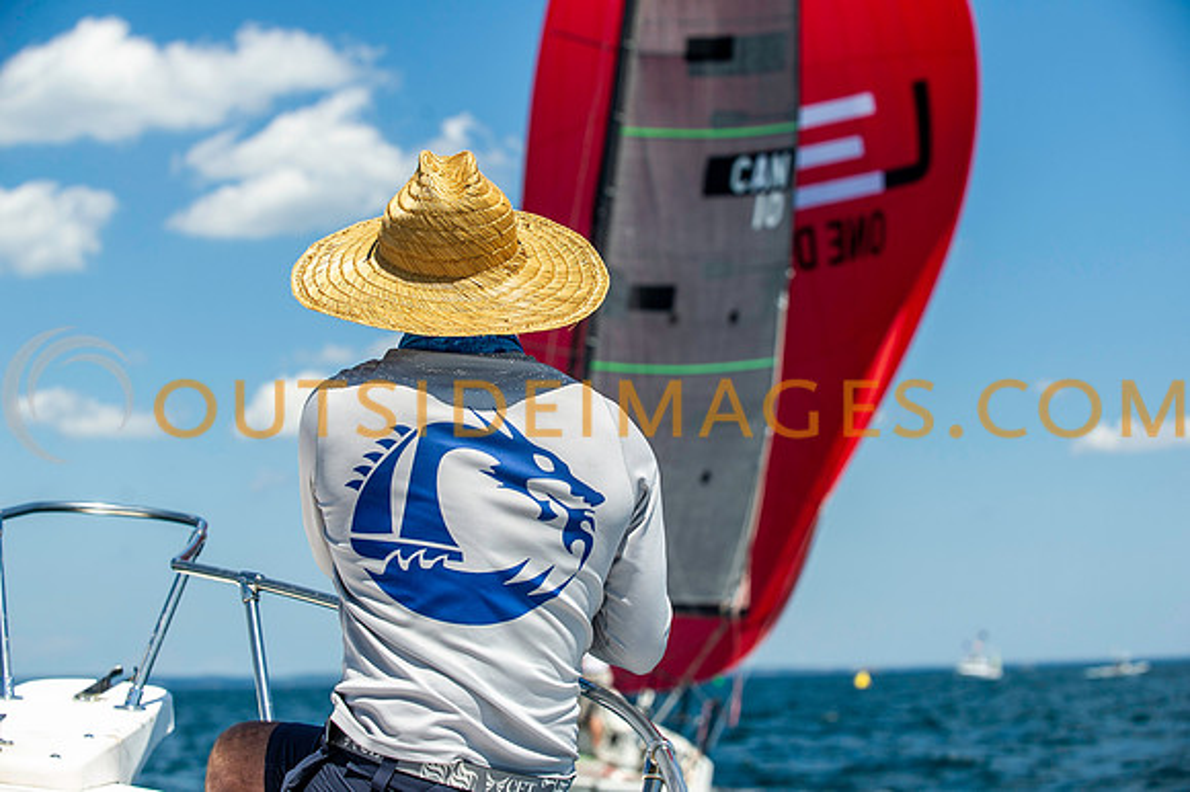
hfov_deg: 24.3
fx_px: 2761
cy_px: 396
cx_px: 595
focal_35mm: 84
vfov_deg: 16.3
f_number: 5
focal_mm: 80
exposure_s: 1/2000
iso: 320
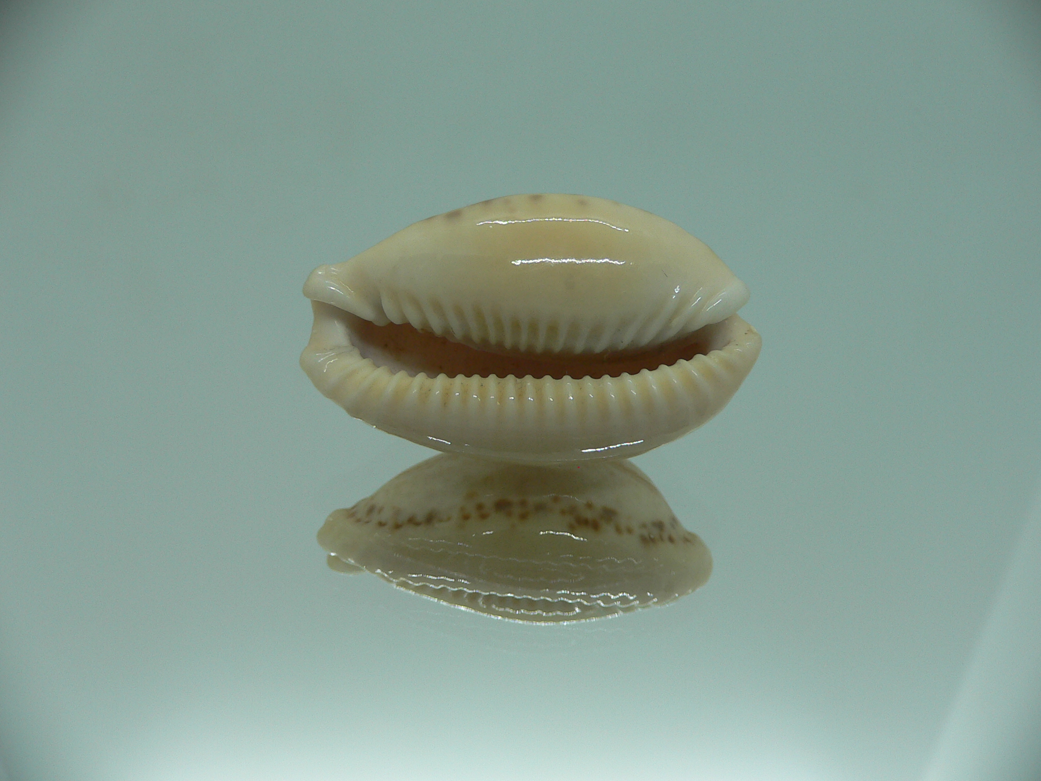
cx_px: 520
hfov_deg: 52.6
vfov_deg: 40.7
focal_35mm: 35
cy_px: 390
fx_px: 1053
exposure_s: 1/60
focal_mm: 4.6
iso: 80
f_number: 2.8
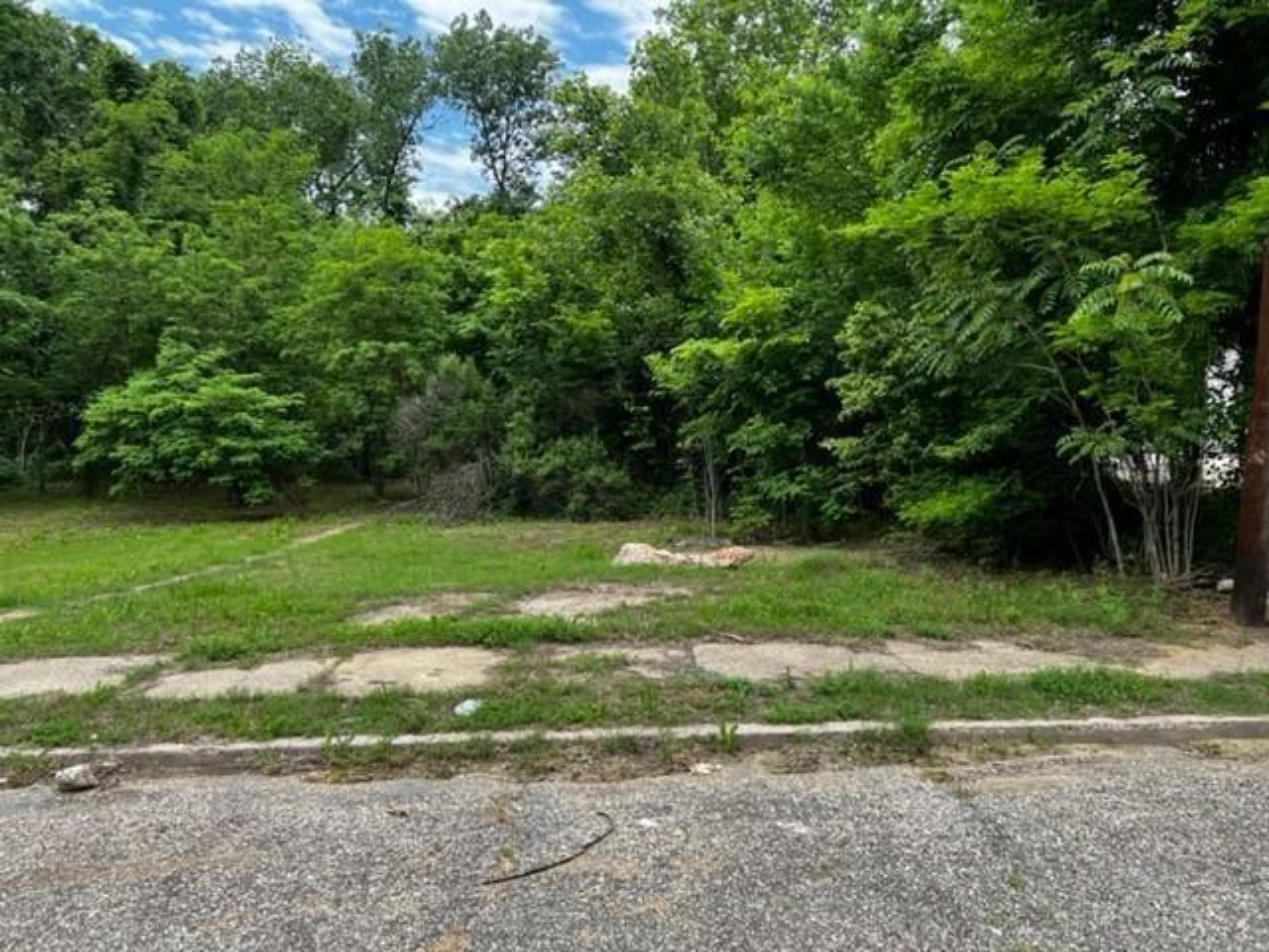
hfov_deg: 67.3
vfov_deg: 53.1
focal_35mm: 26
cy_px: 476
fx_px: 953
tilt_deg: -2.1
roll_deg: -0.2
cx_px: 634
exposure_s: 1/1038
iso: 50
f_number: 1.5
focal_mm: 5.7
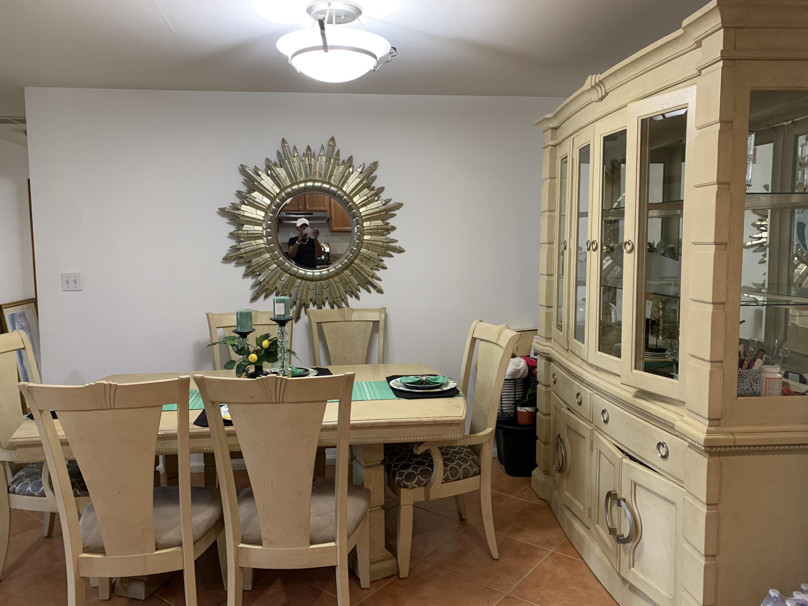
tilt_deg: -6.0
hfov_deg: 67.3
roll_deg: +1.4
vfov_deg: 53.1
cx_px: 404
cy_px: 303
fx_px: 607
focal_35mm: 26
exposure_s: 1/60
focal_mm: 4.25
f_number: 1.8
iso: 320
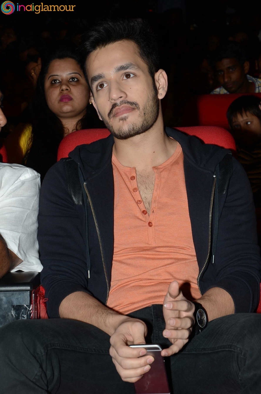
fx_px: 1016
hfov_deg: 14.6
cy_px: 197
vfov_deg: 22.0
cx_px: 130
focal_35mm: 93
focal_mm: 62
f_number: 8
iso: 250
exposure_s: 1/125
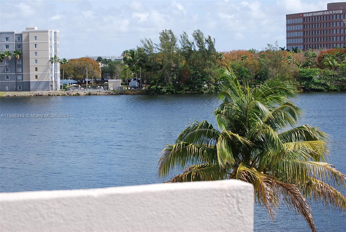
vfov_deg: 16.6
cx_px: 173
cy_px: 116
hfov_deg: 24.6
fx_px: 794
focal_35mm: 82
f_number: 7.1
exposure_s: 1/200
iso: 100
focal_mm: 55
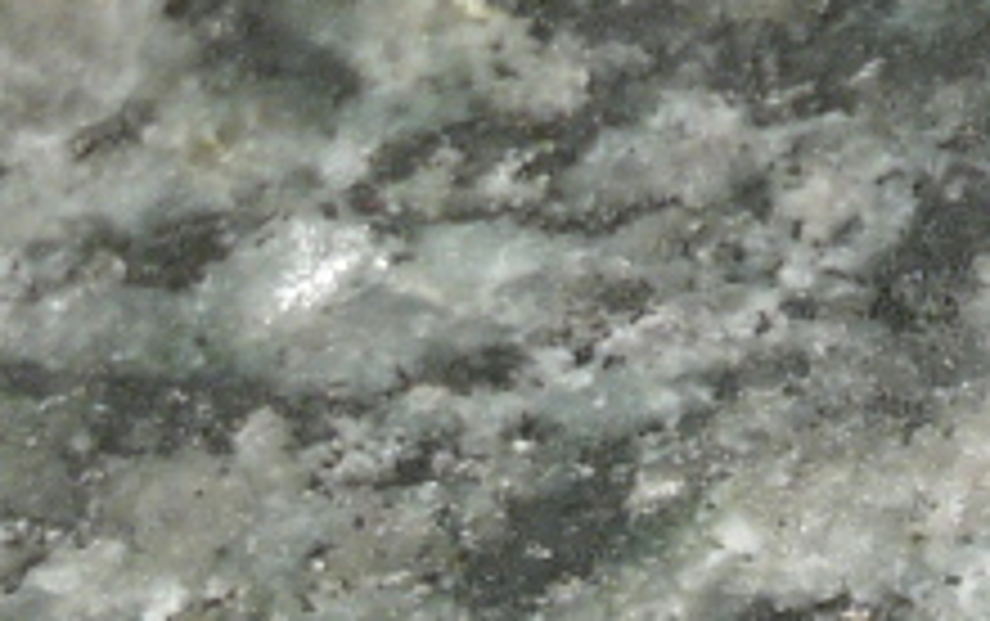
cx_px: 688
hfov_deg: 4.5
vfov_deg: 2.8
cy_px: -554
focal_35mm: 468
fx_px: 12640
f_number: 3.2
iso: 100
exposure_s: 1/80
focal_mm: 19.1
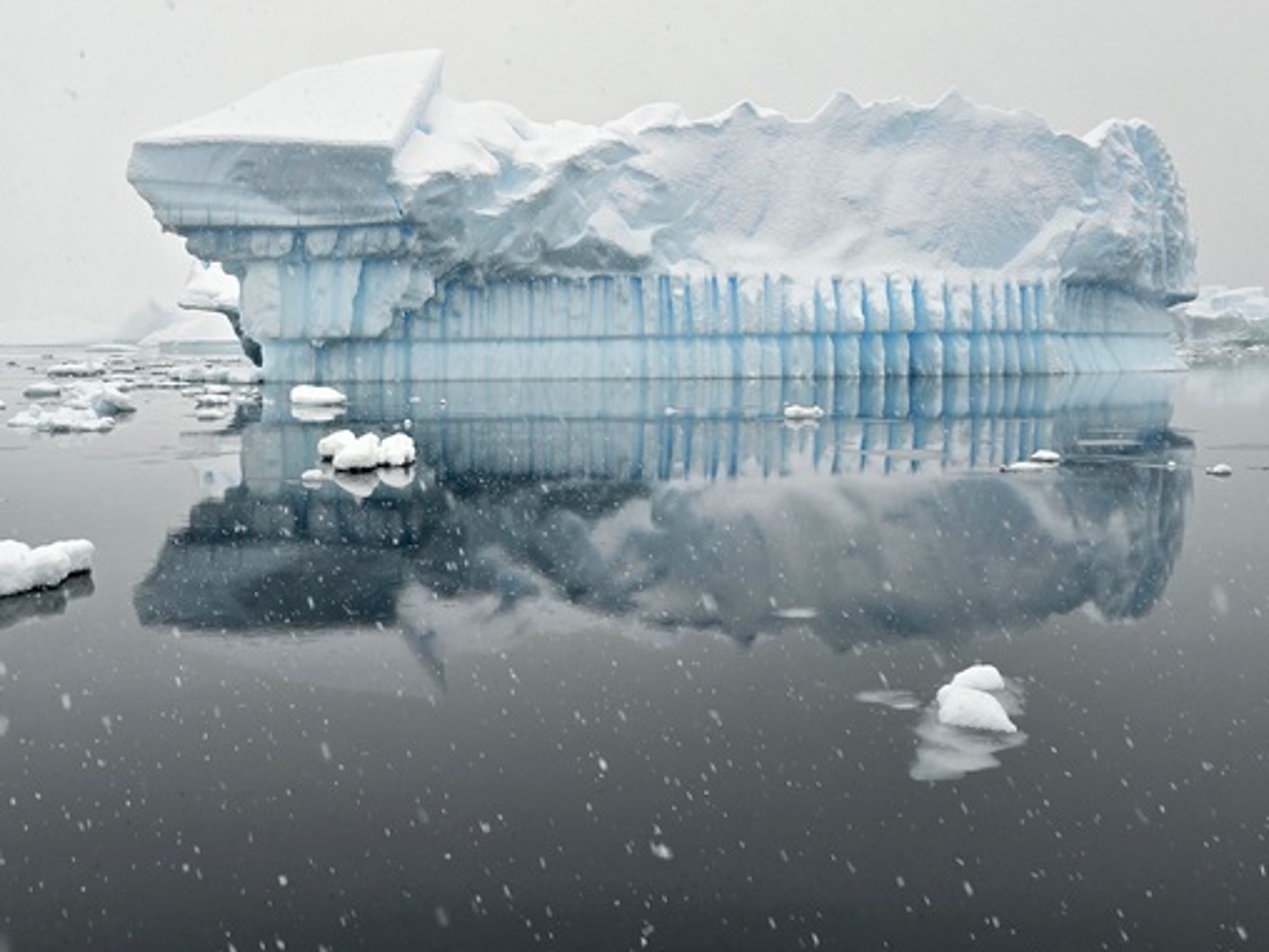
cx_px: 485
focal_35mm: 29
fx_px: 1063
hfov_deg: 60.9
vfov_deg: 48.0
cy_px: 397
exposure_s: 1/180
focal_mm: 6.3
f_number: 1.7
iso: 16
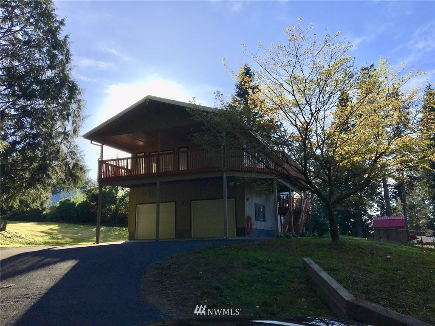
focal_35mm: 29
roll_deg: +1.3
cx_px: 218
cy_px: 163
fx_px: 364
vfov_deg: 48.2
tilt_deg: +13.4
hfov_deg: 61.7
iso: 25
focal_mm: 4.15
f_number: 2.2
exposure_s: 1/1672
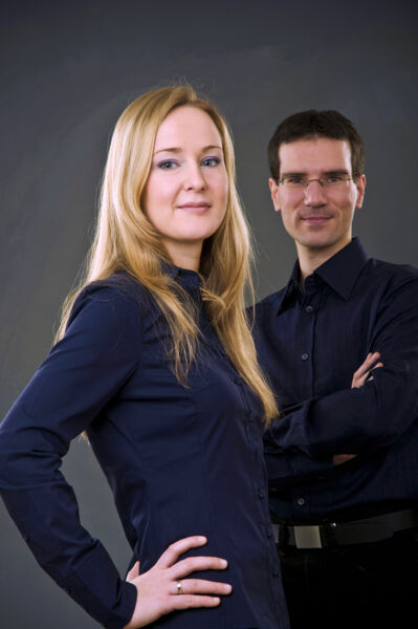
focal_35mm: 120
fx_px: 2093
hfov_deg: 11.4
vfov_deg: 17.1
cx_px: 209
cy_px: 314
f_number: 11
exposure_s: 1/200
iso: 200
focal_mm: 80
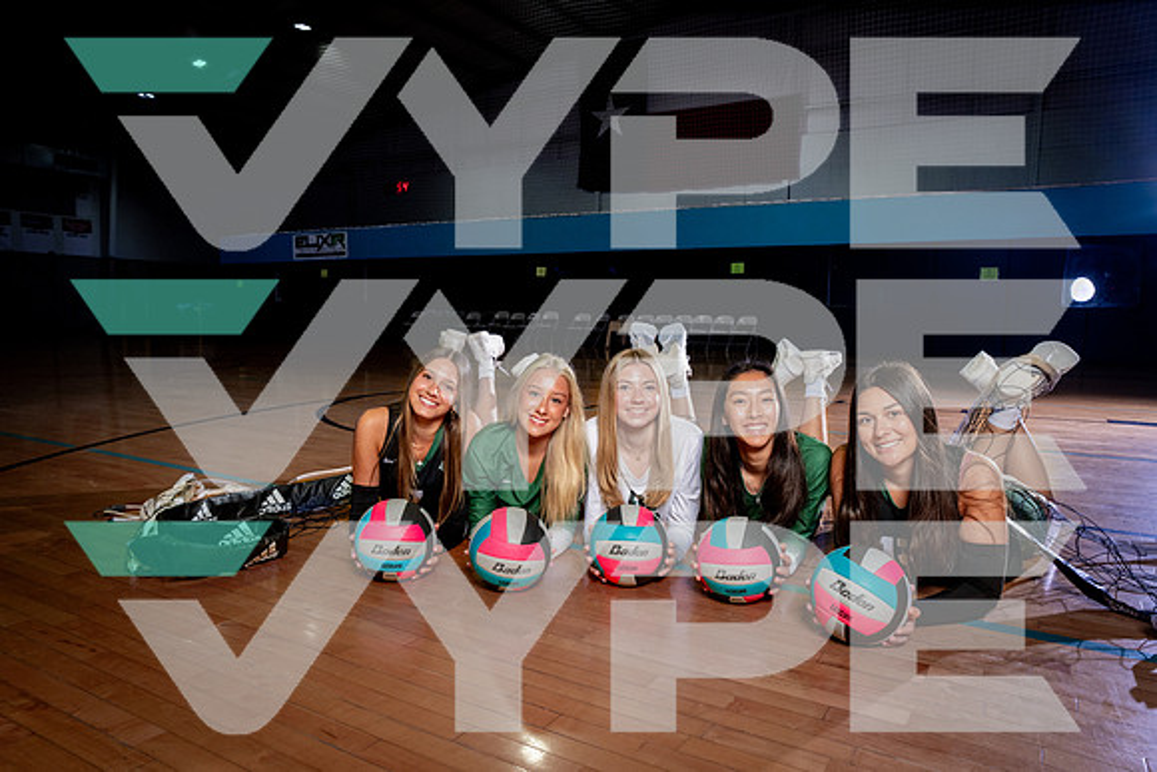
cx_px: 578
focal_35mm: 25
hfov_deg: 72.0
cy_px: 386
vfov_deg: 51.7
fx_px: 796
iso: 500
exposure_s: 1/200
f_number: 7.1
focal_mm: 24
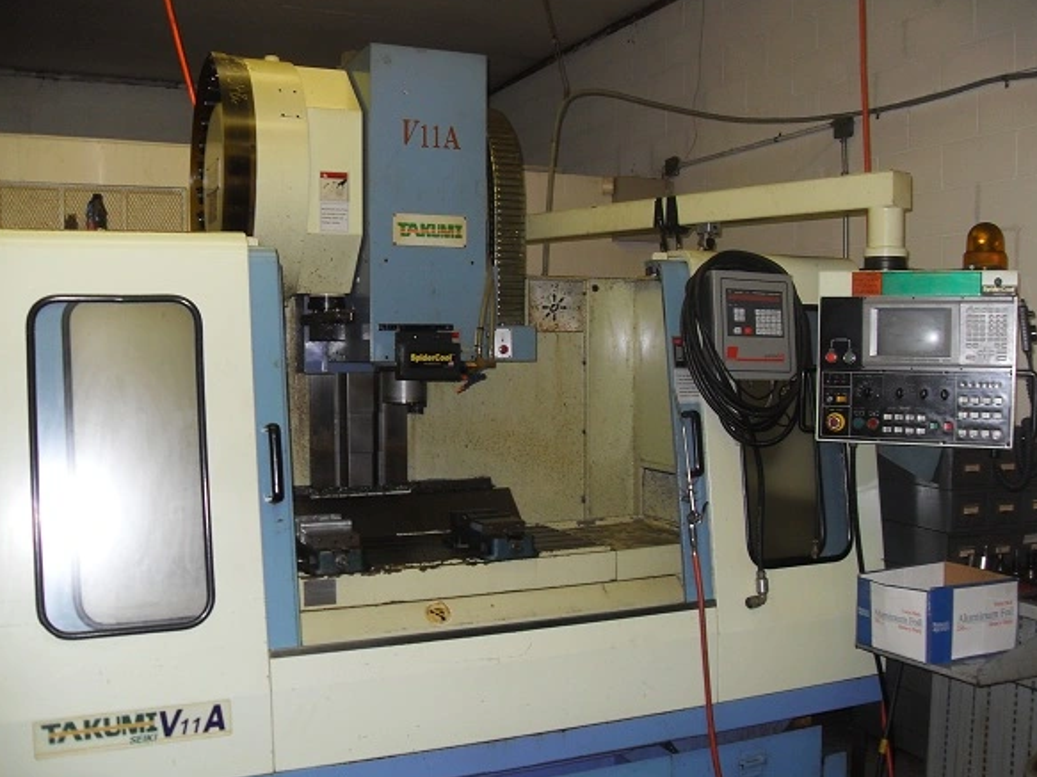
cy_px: 380
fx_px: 1048
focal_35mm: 35
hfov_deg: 52.6
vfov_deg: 40.7
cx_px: 512
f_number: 2.8
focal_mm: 6.3
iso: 100
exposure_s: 1/45
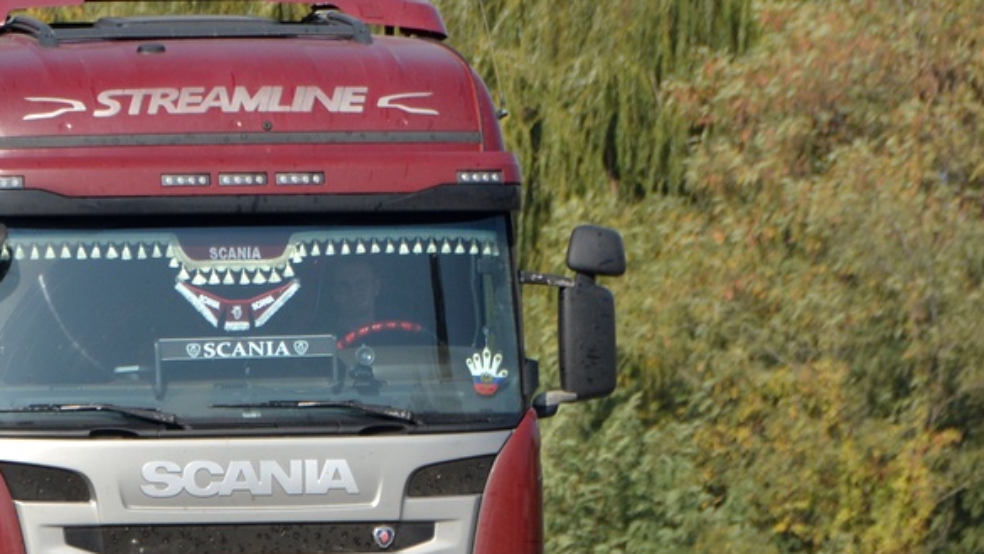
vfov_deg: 2.4
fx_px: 13053
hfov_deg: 4.3
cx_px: 91
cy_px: 360
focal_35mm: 500
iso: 400
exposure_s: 1/1600
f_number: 5.6
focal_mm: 155
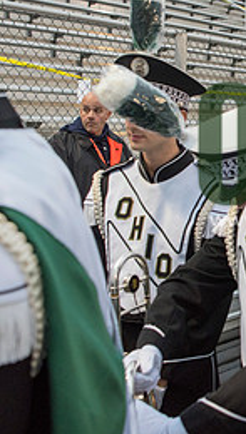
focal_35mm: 56
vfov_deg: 36.9
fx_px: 647
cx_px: 325
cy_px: 161
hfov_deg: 19.7
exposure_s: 1/800
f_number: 3.2
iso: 2000
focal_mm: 24
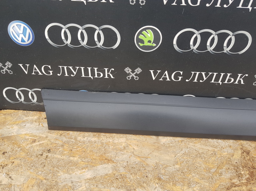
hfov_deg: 67.3
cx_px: 128
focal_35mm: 26
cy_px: 96
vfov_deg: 53.0
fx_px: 192
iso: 40
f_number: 1.7
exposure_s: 1/134
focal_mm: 4.2
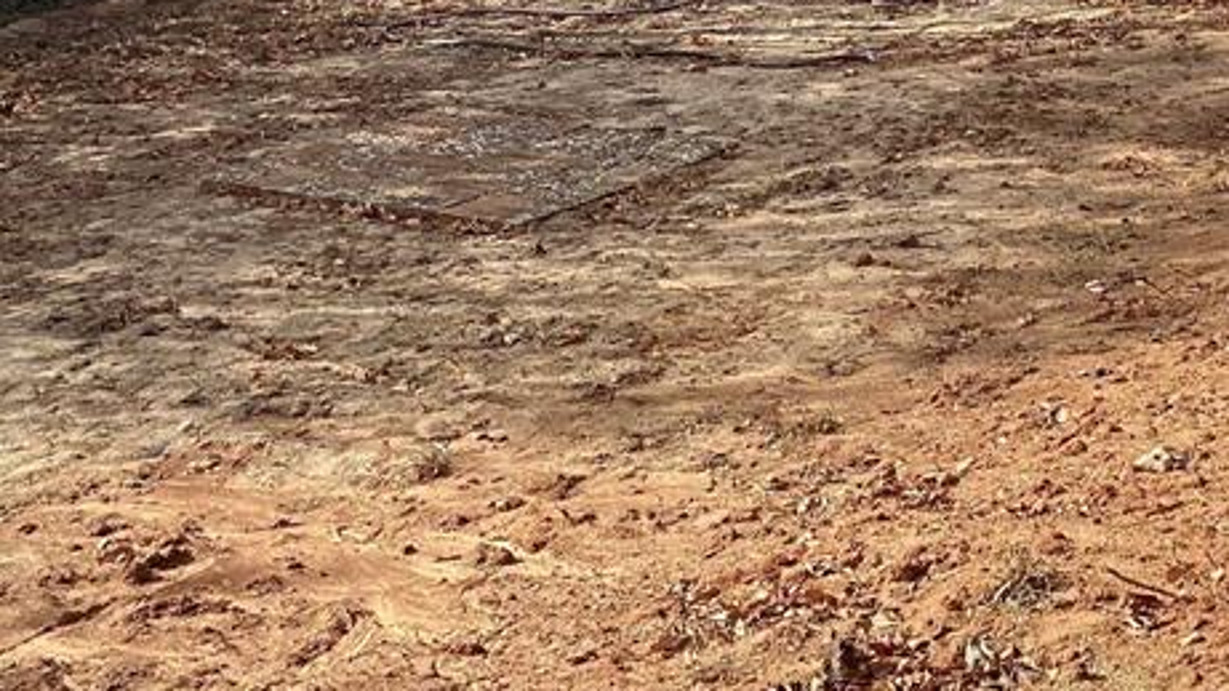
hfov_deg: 27.8
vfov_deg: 15.6
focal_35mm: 75
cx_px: 936
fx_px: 2443
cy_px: -101
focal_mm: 3.3
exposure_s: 1/1116
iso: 25
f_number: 2.4
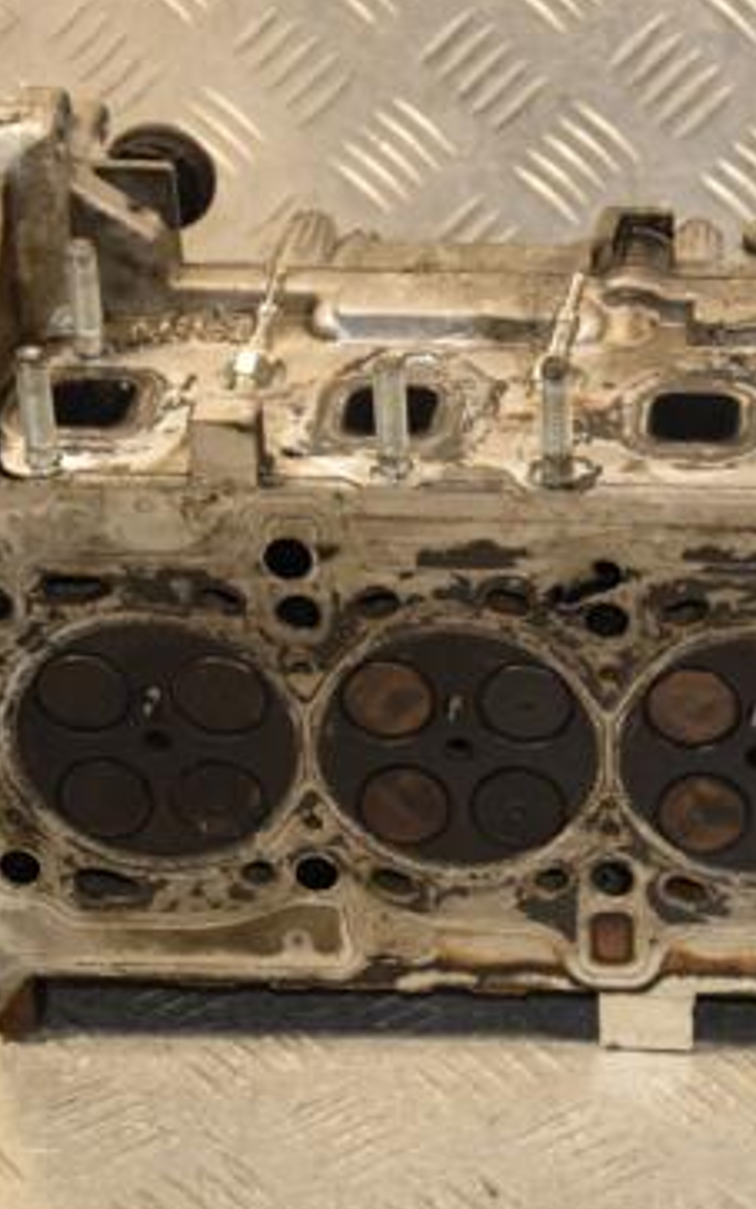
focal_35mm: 114
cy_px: 593
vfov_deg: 18.3
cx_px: 726
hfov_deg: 11.4
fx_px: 3751
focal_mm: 45
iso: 800
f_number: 4.8
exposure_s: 1/160
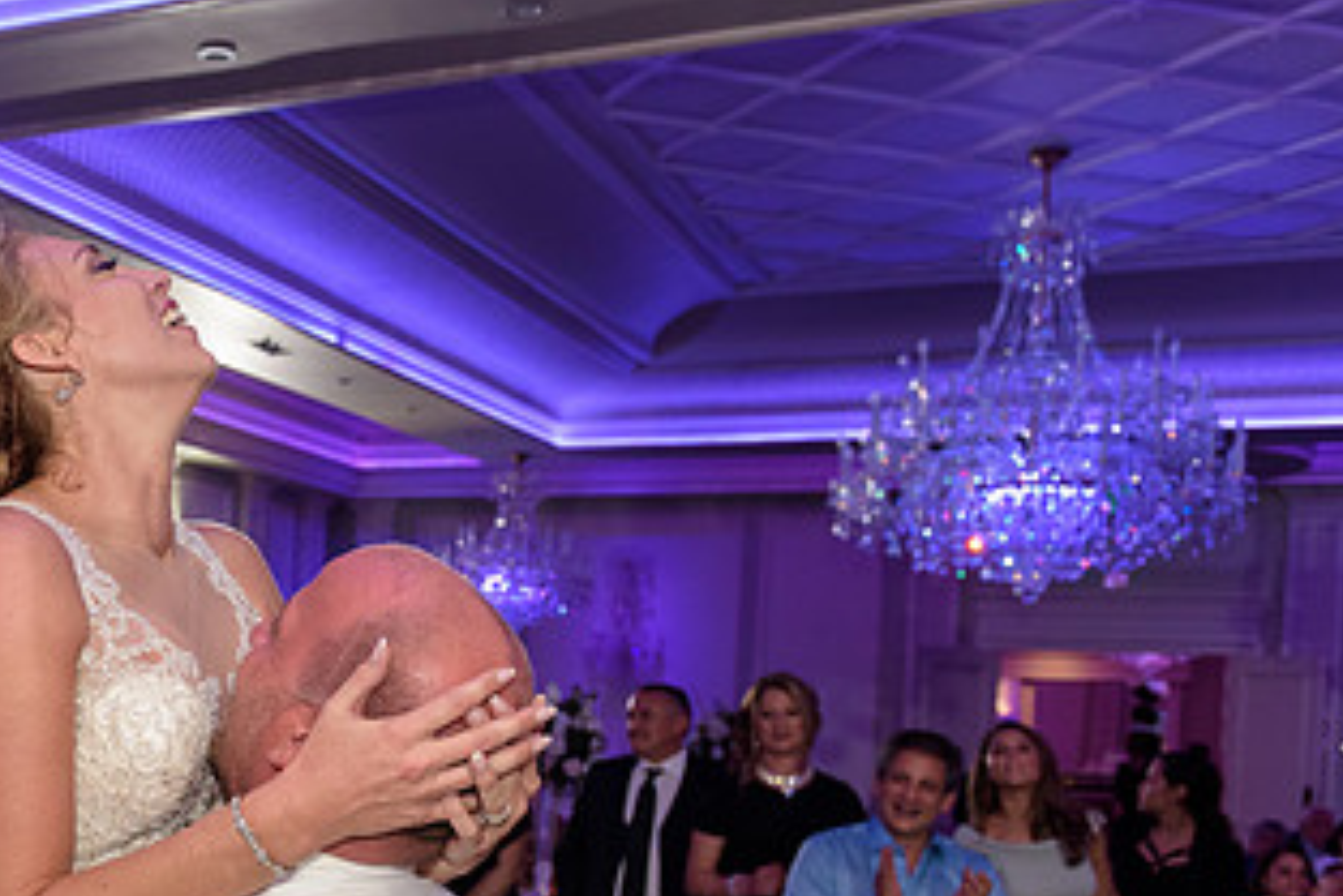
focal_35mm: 50
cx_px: 159
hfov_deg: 37.3
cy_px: 718
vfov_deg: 26.5
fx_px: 1866
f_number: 3.2
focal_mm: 27
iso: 1600
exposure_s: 1/125
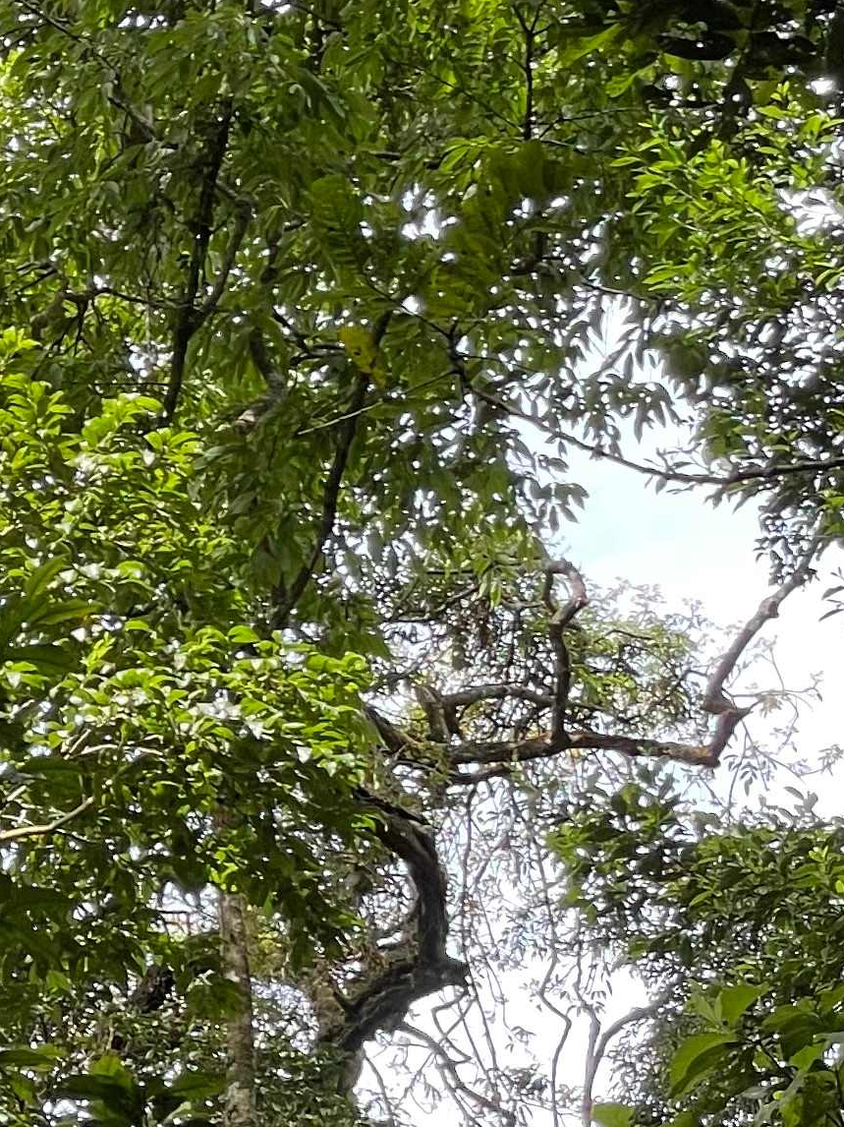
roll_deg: +1.4
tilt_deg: +38.6
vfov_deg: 10.8
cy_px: 222
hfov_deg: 7.9
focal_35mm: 183
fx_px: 5951
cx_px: -559
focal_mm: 6
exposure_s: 1/164
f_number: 2
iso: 25
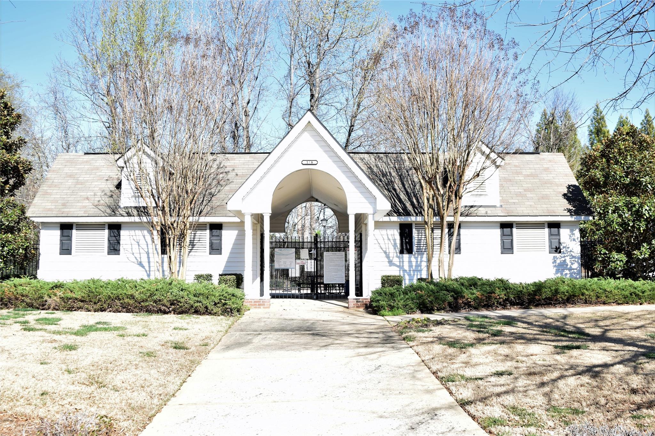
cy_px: 218
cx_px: 328
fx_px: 655
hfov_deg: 53.1
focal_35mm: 36
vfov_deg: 36.9
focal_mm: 24
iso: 100
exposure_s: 1/125
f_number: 5.6
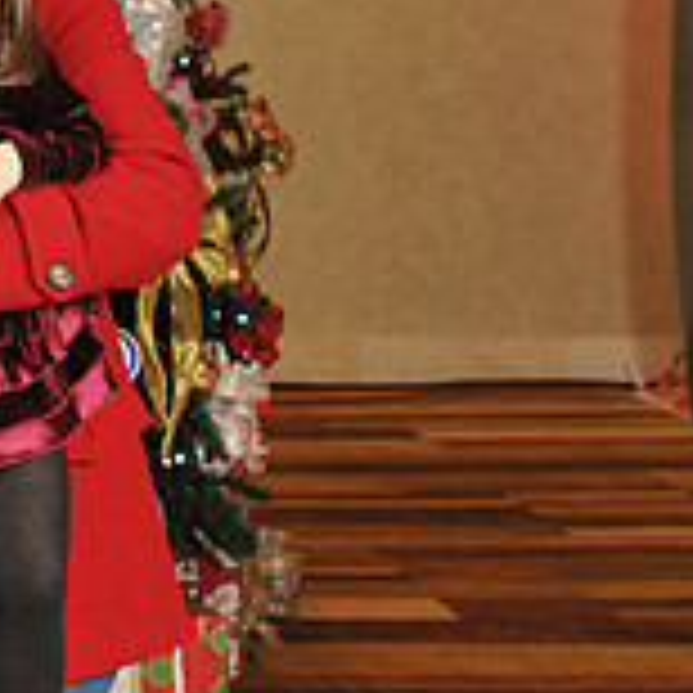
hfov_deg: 12.9
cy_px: 135
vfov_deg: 13.6
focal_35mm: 128
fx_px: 2899
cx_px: -356
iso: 1600
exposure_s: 1/100
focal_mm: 40
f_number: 6.3
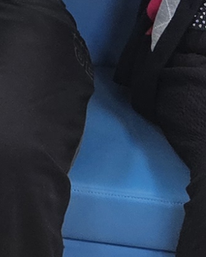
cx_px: -491
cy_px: -239
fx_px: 1660
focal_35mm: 218
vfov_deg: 8.4
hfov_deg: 6.3
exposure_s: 1/120
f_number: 1.8
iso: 125
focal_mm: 5.4
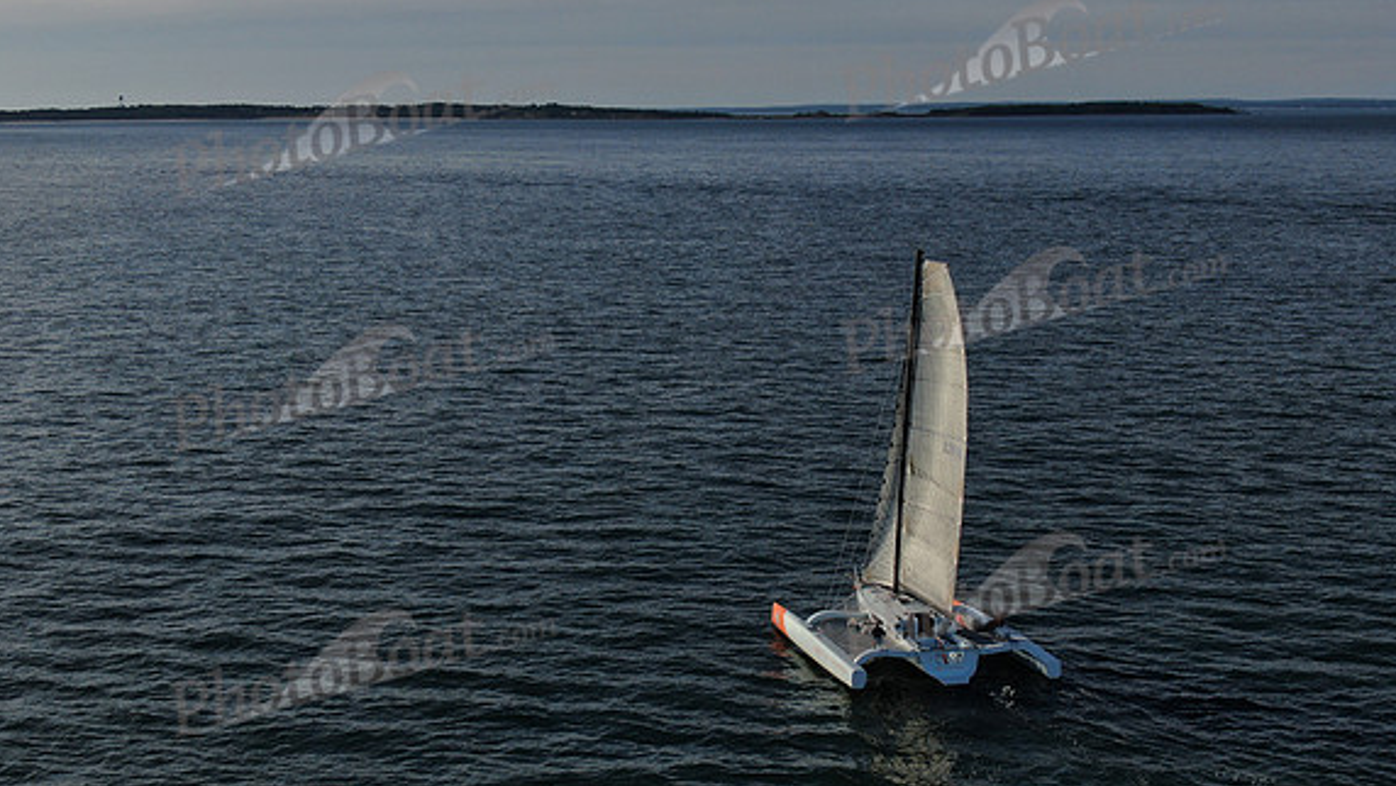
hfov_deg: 39.2
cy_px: 485
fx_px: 1962
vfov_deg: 22.6
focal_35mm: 53
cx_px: 700
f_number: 3.8
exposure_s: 1/2000
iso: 100
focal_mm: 8.6
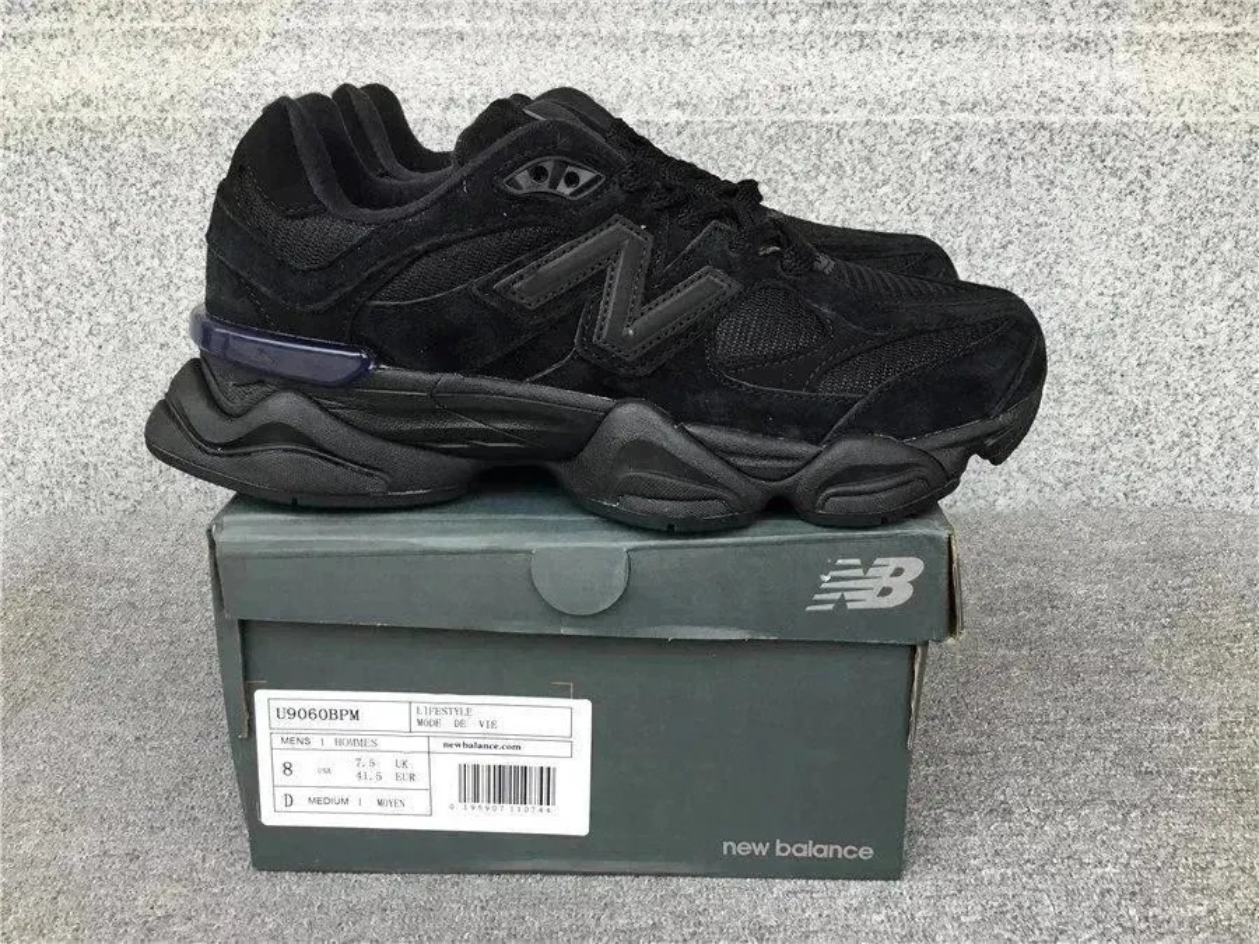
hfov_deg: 58.4
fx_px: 1127
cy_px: 472
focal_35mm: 31
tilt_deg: -21.6
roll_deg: +0.2
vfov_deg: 45.4
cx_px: 630
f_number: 2.4
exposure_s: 1/100
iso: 32
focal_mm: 3.3
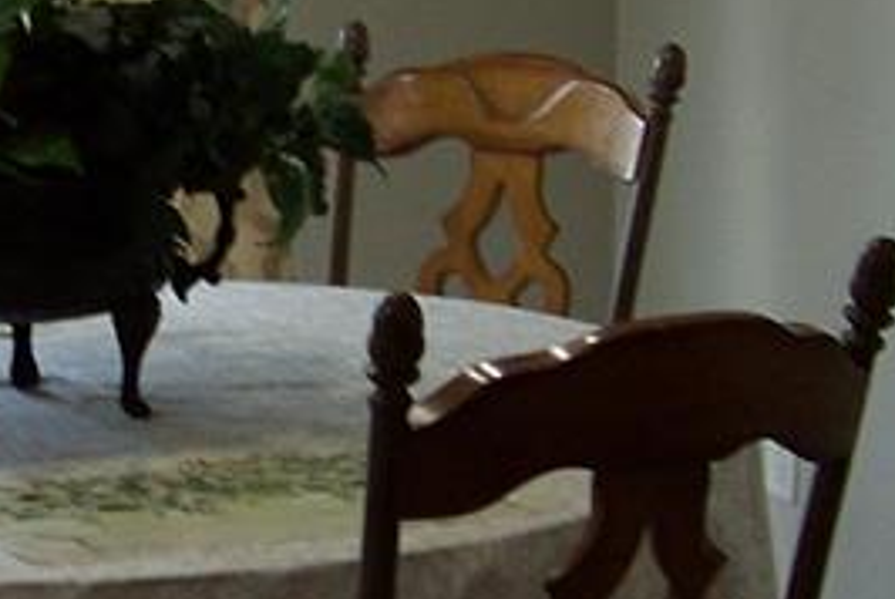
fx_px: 3584
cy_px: 350
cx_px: -10
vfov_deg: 9.6
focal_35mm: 144
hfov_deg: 14.0
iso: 100
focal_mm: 5.85
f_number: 2.8
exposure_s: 1/30
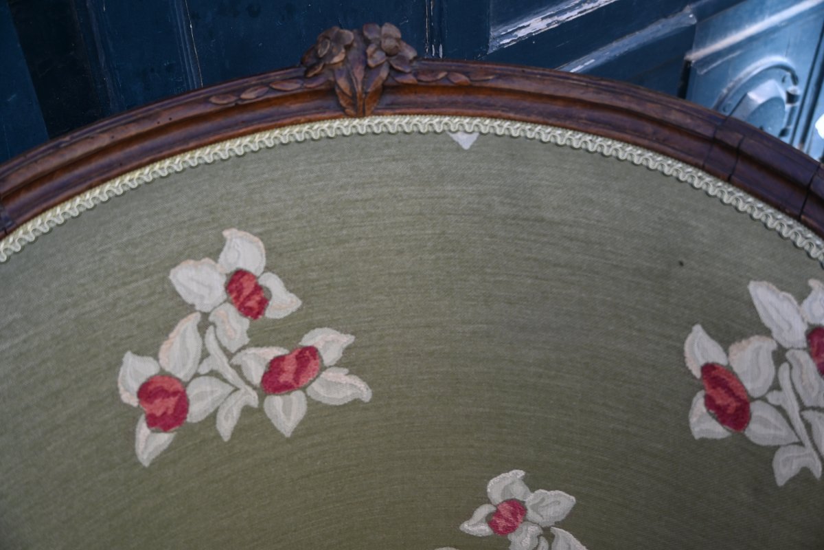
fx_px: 978
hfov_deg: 45.7
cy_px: 275
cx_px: 412
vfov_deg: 31.4
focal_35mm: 43
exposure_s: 1/250
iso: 250
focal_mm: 28.5
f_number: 4
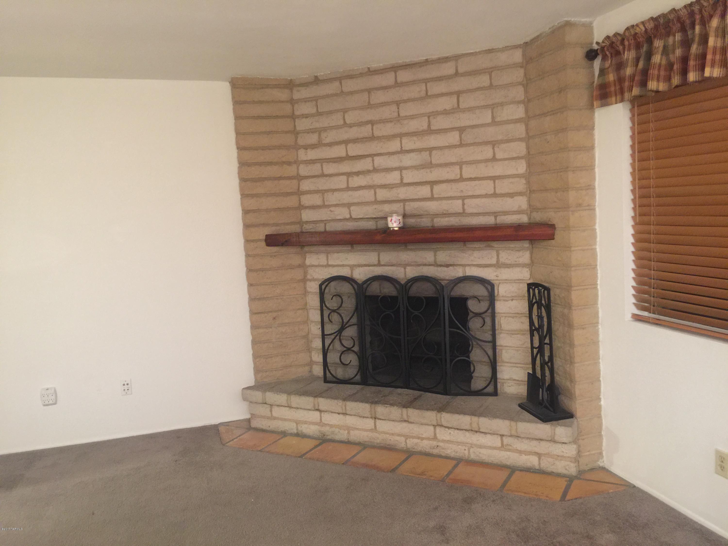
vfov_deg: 48.2
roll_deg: +3.3
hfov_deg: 61.7
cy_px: 273
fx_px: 610
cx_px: 364
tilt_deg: -5.3
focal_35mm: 29
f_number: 2.2
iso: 80
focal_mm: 4.15
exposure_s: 1/4
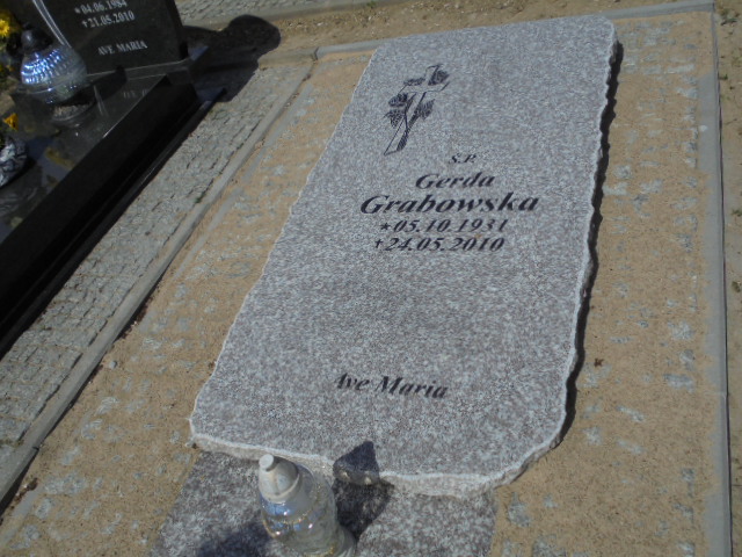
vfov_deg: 41.8
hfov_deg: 54.0
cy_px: 278
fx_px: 729
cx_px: 371
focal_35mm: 34
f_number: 12.5
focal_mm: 6.1
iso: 100
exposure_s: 1/320
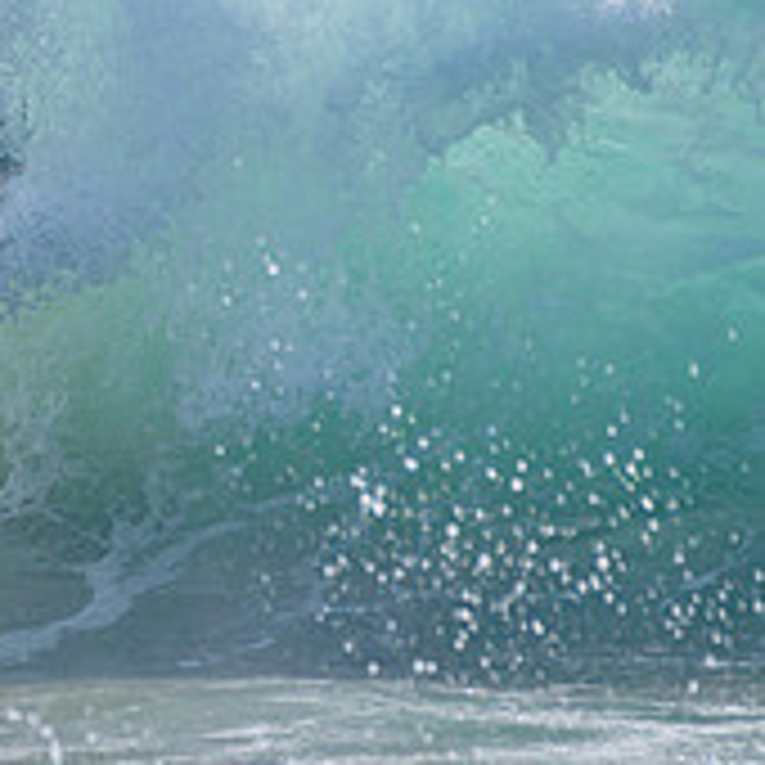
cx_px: -295
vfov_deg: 1.0
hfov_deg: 1.0
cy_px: 143
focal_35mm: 1772
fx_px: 44305
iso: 90
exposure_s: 1/2000
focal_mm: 500
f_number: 5.6
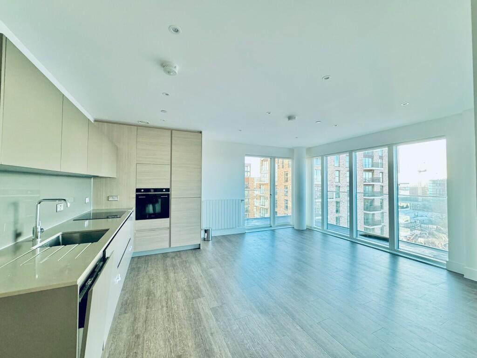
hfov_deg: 102.1
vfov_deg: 85.7
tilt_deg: +1.2
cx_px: 238
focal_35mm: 14
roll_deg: -0.6
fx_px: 193
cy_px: 179
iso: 320
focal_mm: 2.22
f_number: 2.2
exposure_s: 1/100
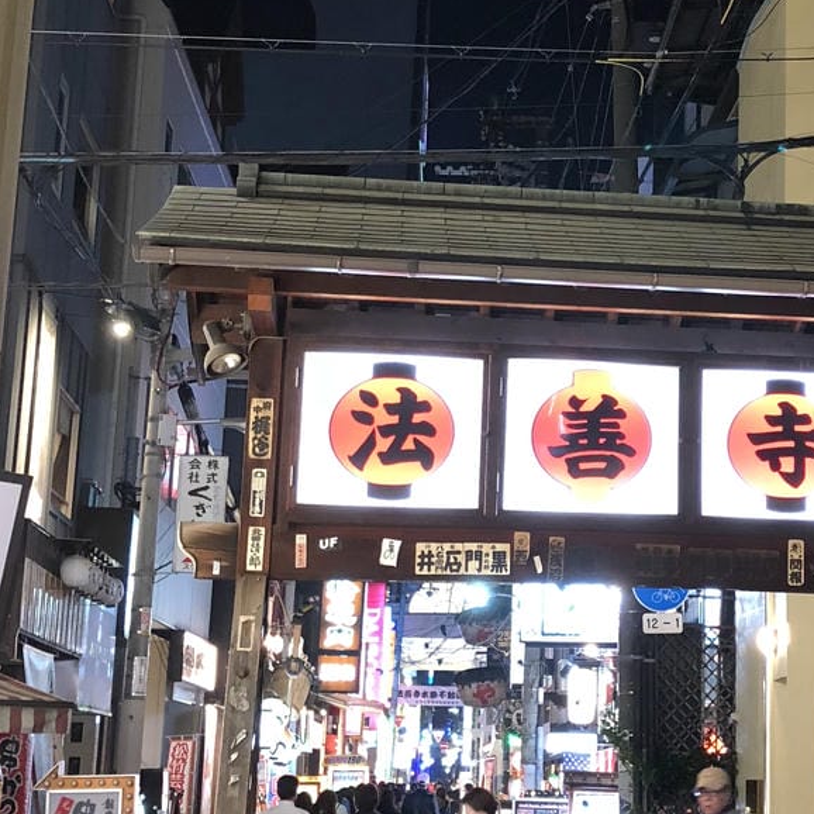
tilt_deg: +12.1
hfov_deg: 24.0
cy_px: 389
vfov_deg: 24.3
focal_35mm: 71
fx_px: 1889
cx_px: 631
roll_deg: -1.1
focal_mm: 3.99
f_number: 1.8
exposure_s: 1/9
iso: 100
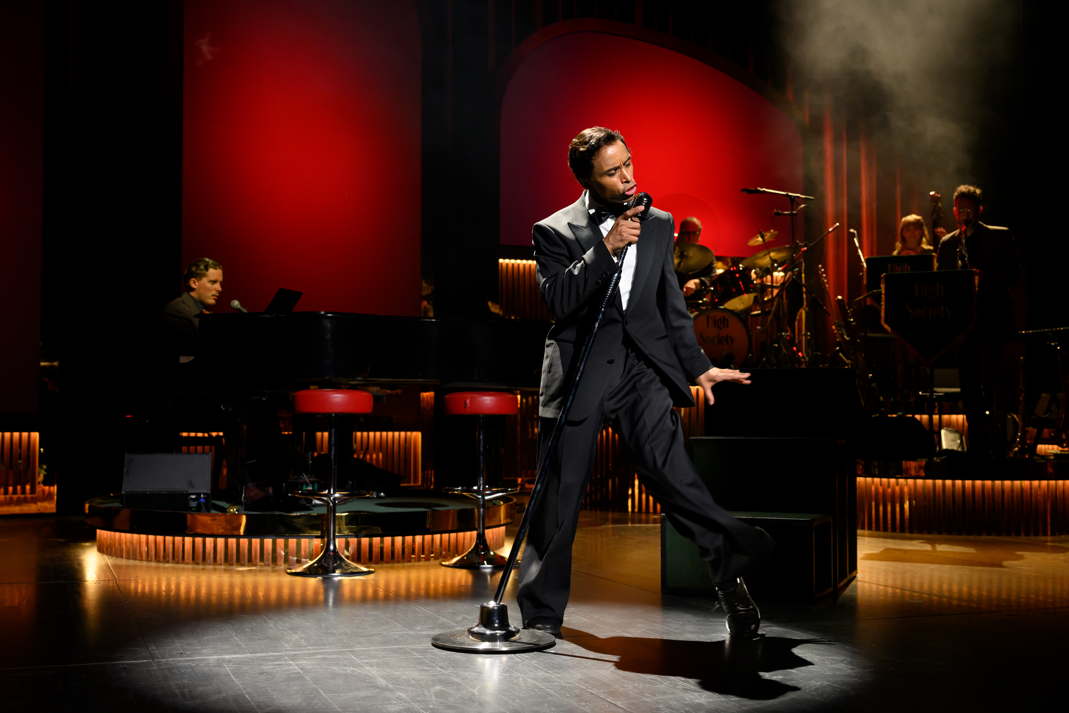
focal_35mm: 43
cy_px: 356
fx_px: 1277
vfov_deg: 31.2
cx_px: 534
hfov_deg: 45.4
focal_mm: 43
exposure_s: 1/125
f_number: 4
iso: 2500
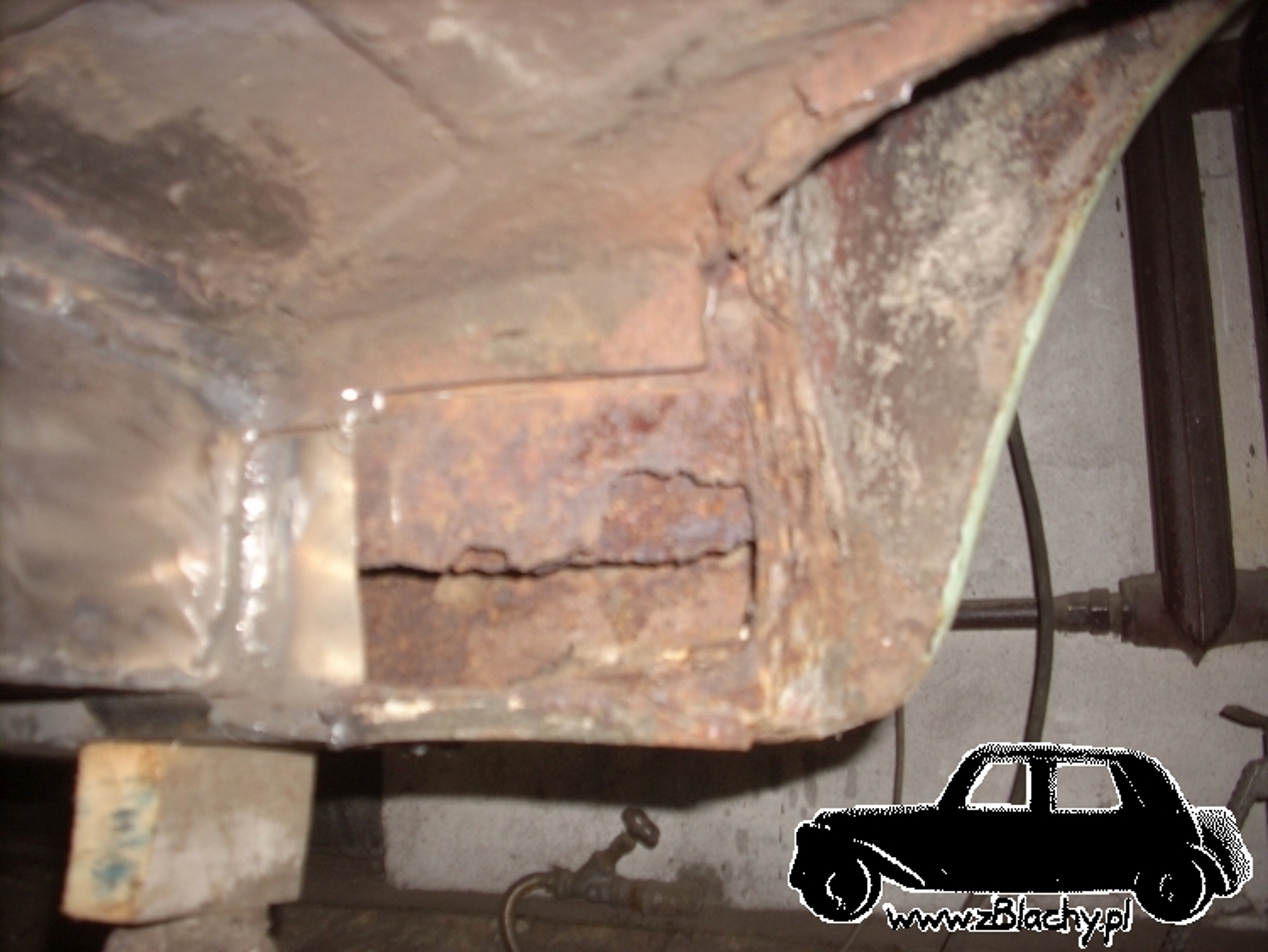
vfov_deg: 38.7
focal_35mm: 37
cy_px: 476
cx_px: 634
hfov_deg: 50.1
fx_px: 1356
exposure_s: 1/60
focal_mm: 6.2
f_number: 2.8
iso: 64
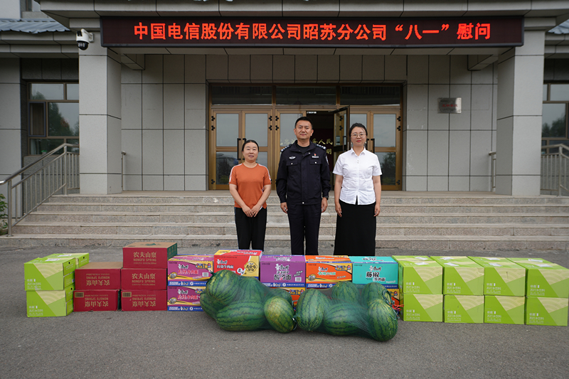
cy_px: 190
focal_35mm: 24
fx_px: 379
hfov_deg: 73.8
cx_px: 284
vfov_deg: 53.1
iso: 100
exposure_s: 1/160
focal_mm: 24
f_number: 4
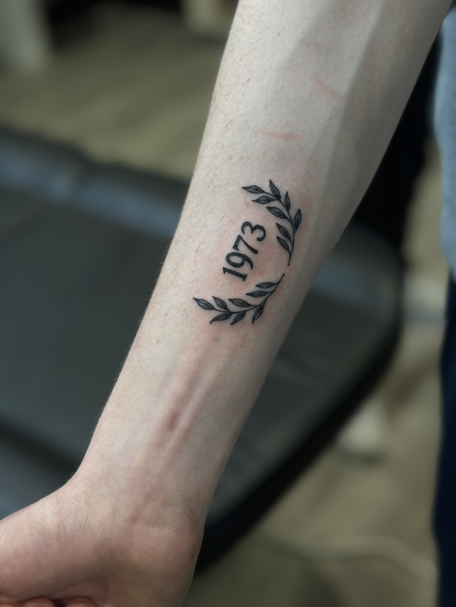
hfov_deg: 30.3
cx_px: 228
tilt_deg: -35.2
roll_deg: +7.2
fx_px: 843
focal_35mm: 48
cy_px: 304
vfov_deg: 39.7
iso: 100
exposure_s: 1/100
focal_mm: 6.86
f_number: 1.78
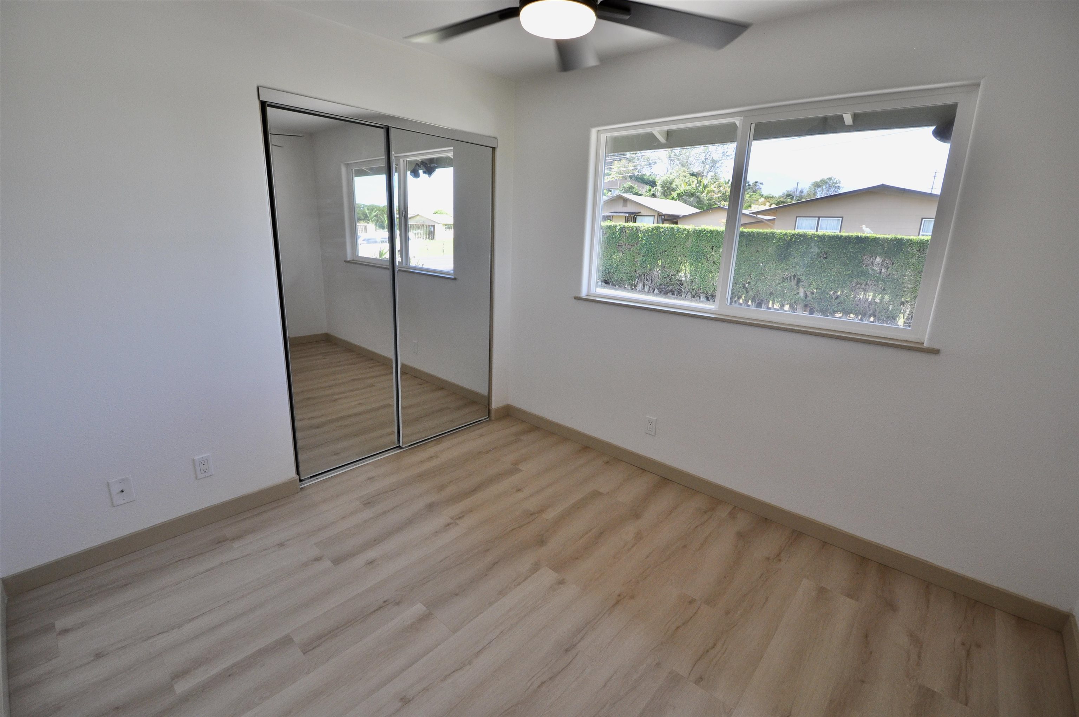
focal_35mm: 15
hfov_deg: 100.5
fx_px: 449
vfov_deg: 77.2
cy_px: 358
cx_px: 540
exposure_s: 1/125
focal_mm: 10
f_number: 5.6
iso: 360
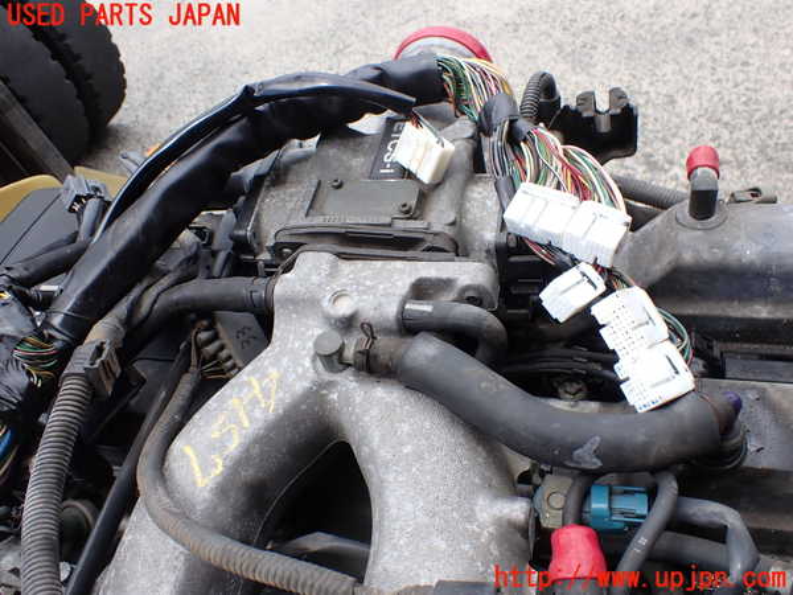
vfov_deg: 46.8
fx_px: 687
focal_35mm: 30
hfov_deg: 60.0
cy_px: 298
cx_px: 396
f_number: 3.2
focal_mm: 5.4
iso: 100
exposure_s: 1/500
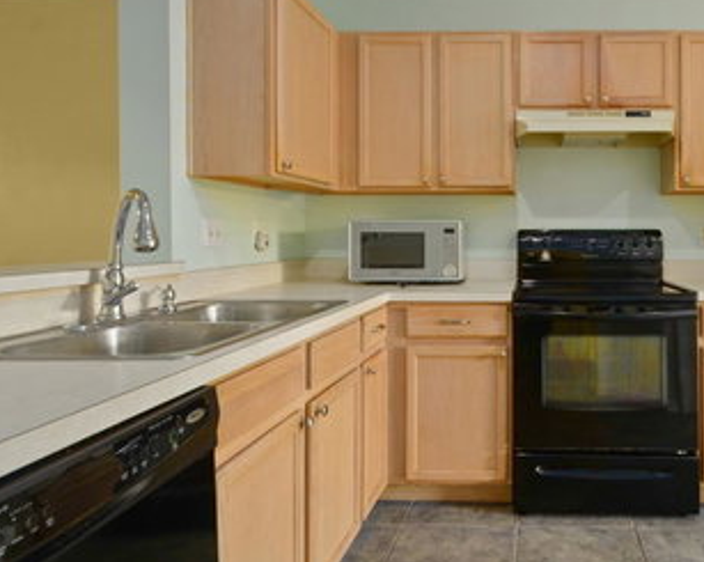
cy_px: 243
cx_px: 488
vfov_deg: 62.8
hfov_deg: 72.1
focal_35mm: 22
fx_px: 458
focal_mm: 10
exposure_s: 1/1.67
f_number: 8
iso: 200
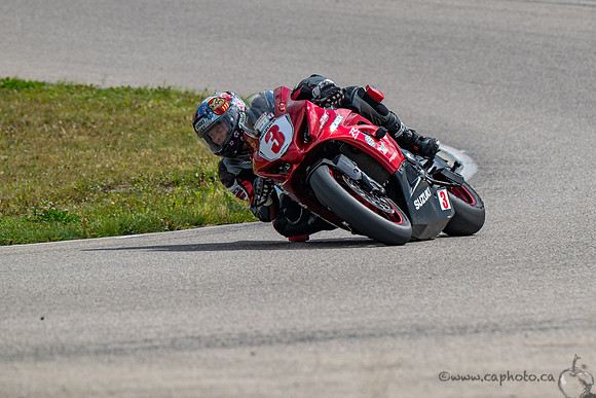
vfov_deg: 3.2
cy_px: 120
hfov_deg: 4.9
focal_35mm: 424
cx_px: 406
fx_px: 7023
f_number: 6.3
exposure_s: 1/1250
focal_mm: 280
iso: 110
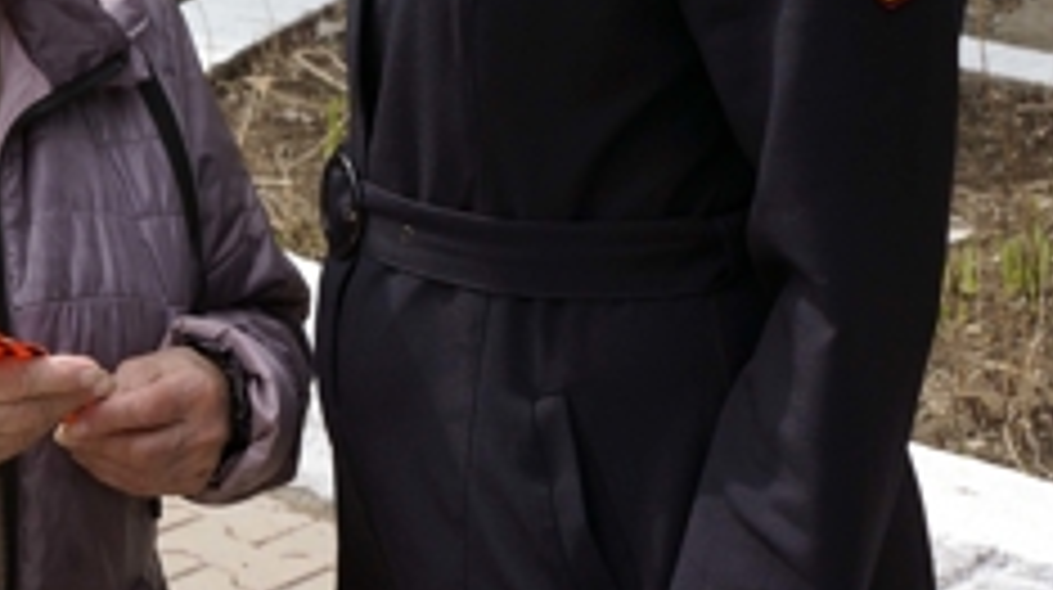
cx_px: 72
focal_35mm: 121
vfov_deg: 9.8
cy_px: -117
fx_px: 3375
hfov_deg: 17.4
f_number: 8
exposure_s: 1/250
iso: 100
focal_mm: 24
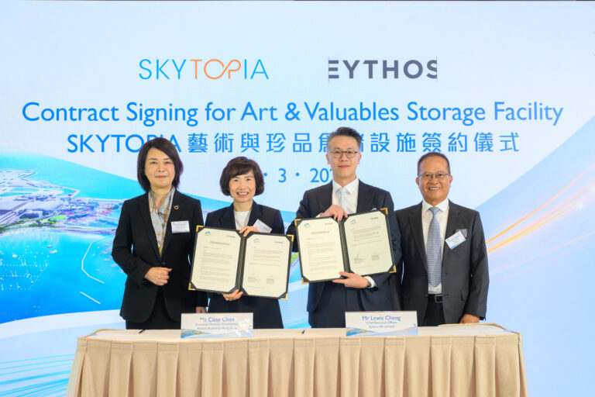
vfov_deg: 28.1
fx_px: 793
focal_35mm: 48
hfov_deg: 41.1
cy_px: 198
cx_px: 298
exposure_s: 1/160
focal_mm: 48
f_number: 6.3
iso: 1600
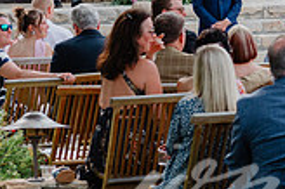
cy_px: -14
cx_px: 461
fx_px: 1732
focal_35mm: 219
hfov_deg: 9.1
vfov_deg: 6.2
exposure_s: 1/2000
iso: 900
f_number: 5.6
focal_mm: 62
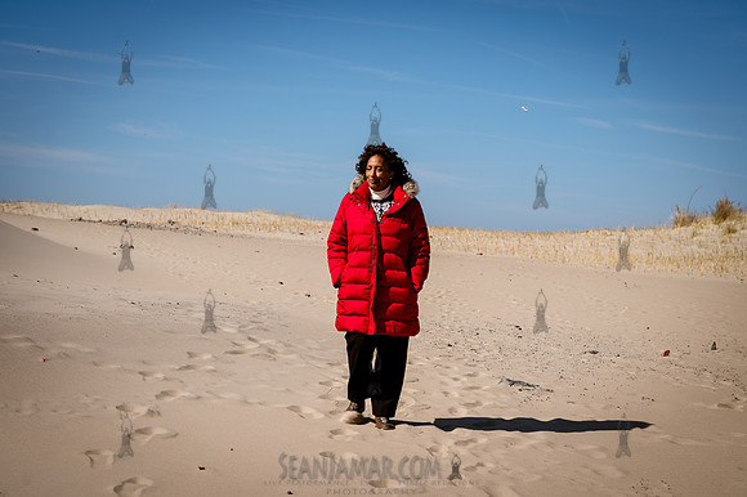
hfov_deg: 30.1
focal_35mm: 67
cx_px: 374
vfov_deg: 20.3
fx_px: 1389
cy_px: 248
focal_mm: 67
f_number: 5
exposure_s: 1/1000
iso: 64
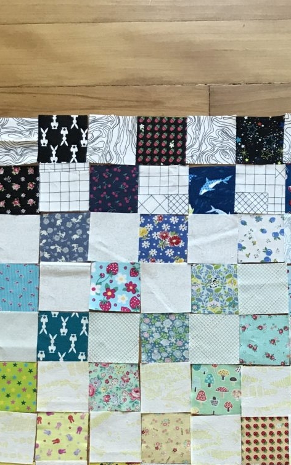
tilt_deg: -86.0
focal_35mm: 59
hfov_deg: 21.4
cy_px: 459
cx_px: 275
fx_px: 749
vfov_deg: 32.0
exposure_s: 1/30
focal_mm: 3.99
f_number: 1.8
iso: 20
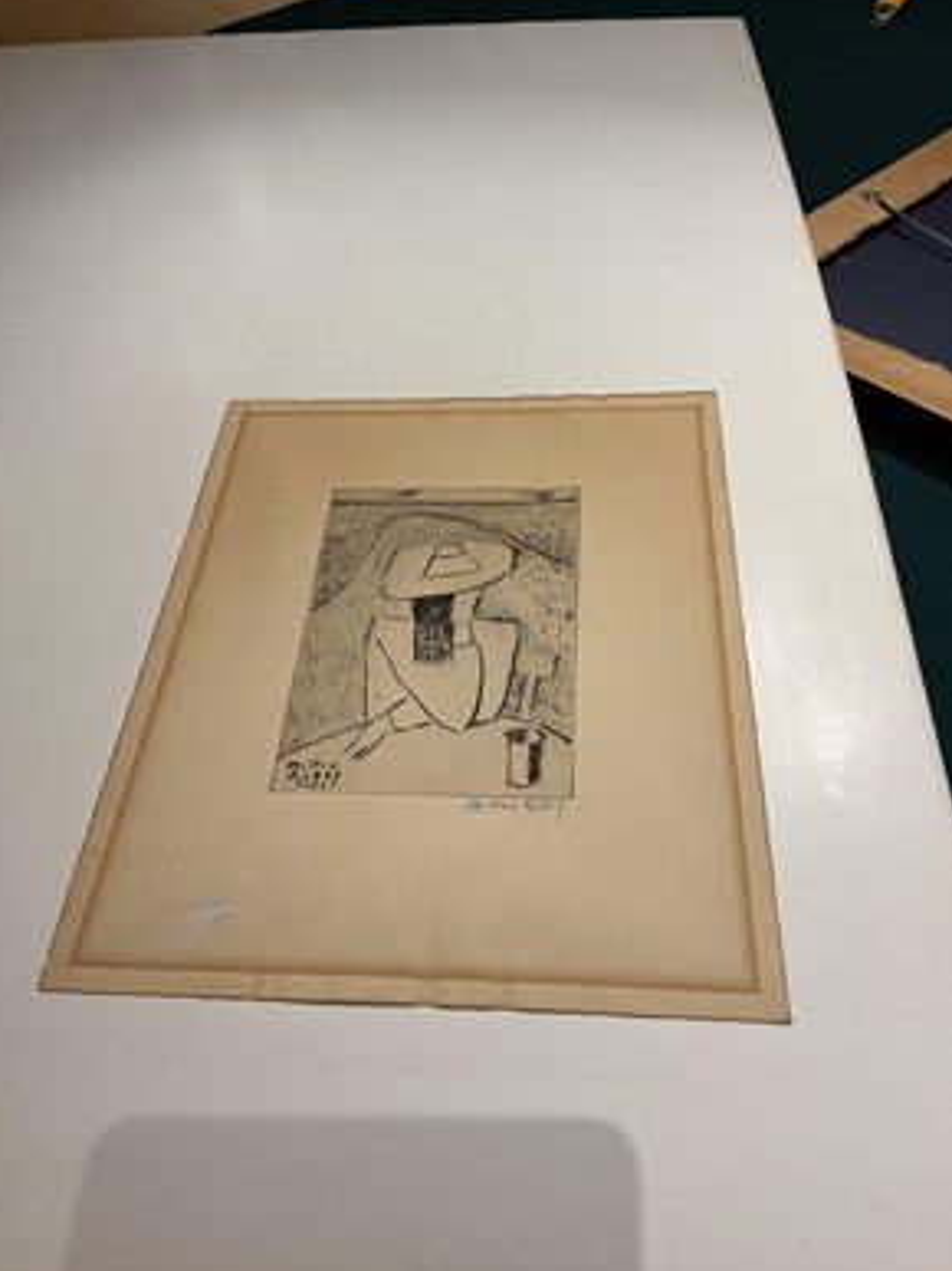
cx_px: 469
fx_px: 1101
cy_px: 634
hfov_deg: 46.8
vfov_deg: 60.0
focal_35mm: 30
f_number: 1.8
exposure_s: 1/120
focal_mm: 3
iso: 25
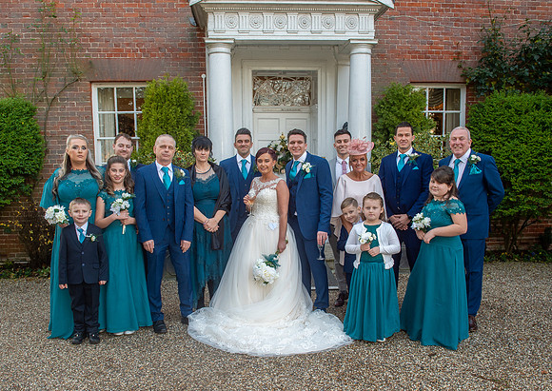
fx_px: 507
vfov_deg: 42.1
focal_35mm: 32
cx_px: 275
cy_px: 222
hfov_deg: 57.1
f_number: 4.5
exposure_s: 1/200
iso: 640
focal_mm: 26
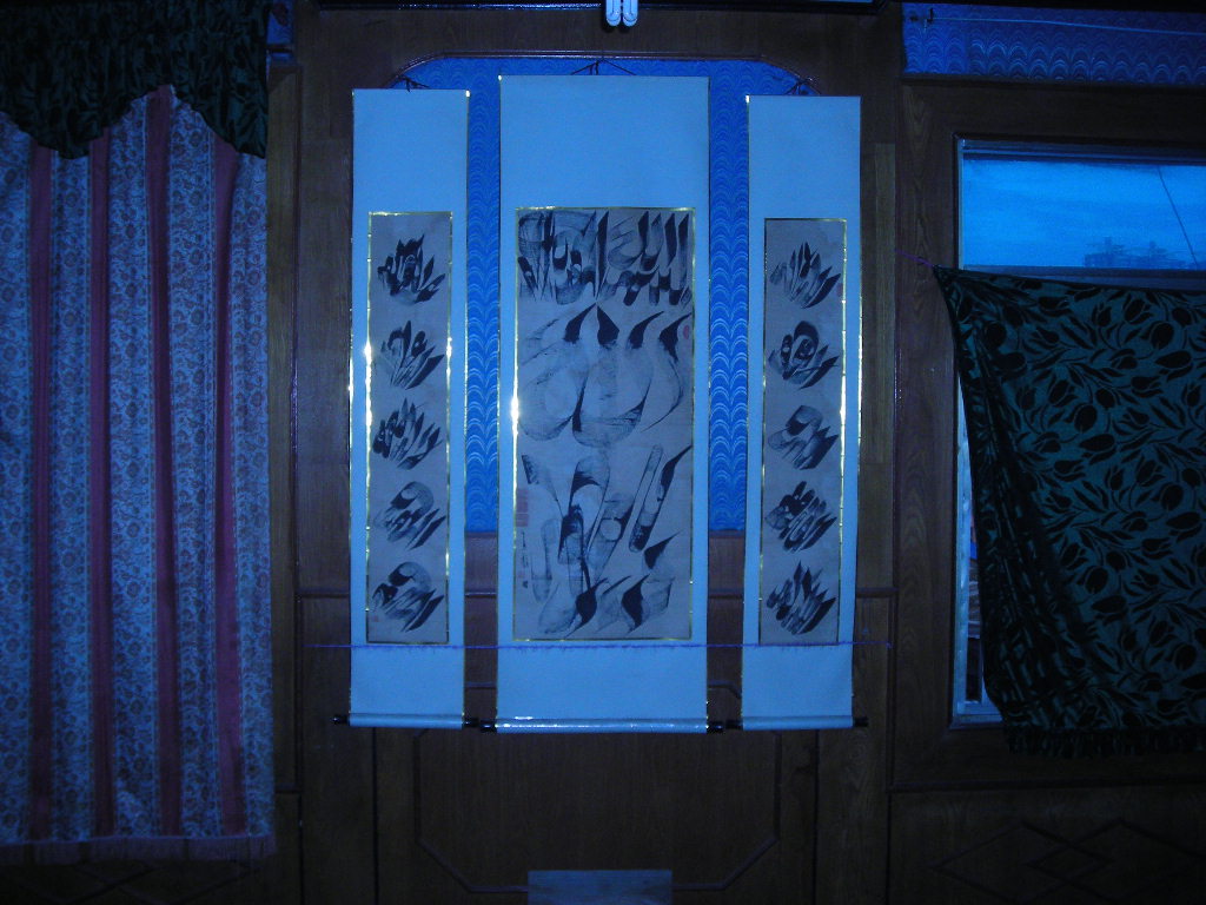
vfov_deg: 37.7
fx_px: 1324
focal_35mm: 38
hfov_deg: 49.0
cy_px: 452
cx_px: 603
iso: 154
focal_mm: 6.3
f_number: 3.2
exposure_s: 1/60
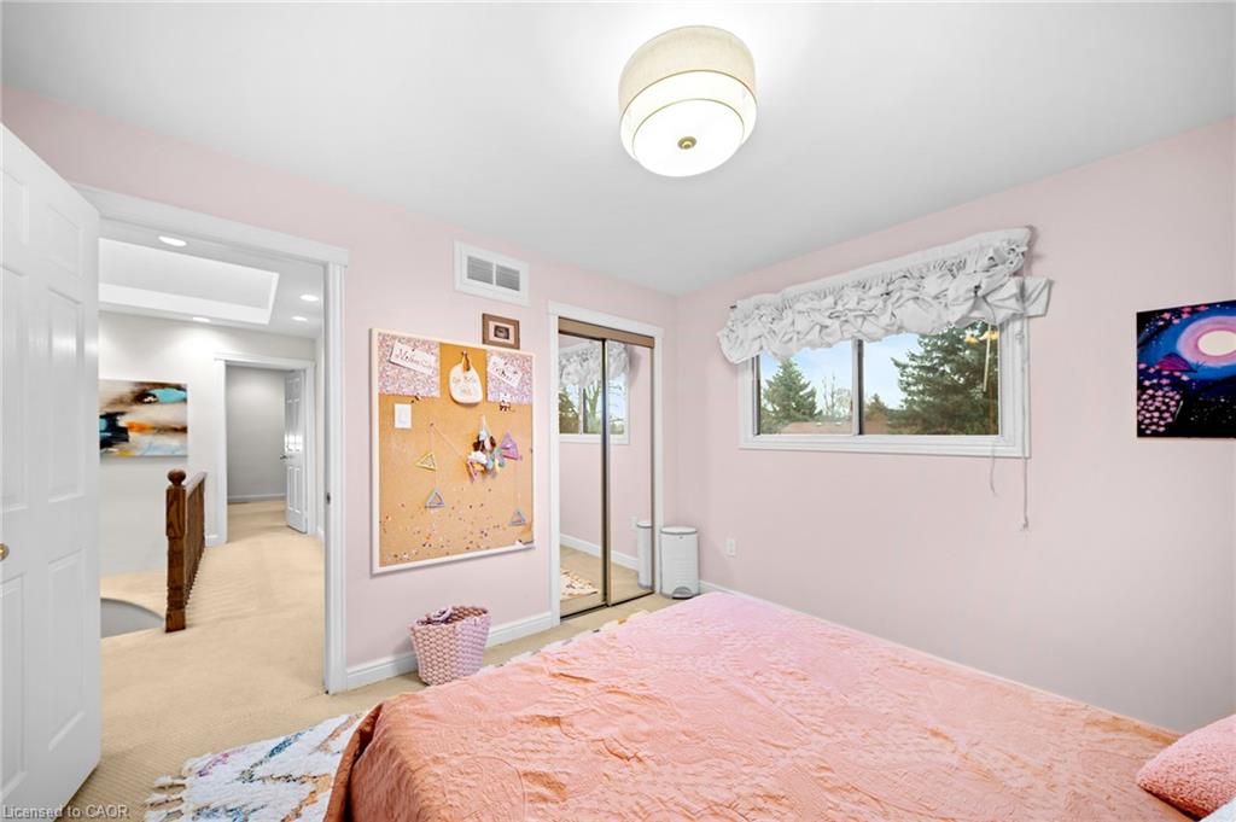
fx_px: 412
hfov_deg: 112.7
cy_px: 411
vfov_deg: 89.9
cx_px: 618
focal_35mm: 12
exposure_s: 1/800
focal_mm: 12
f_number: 8
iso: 800
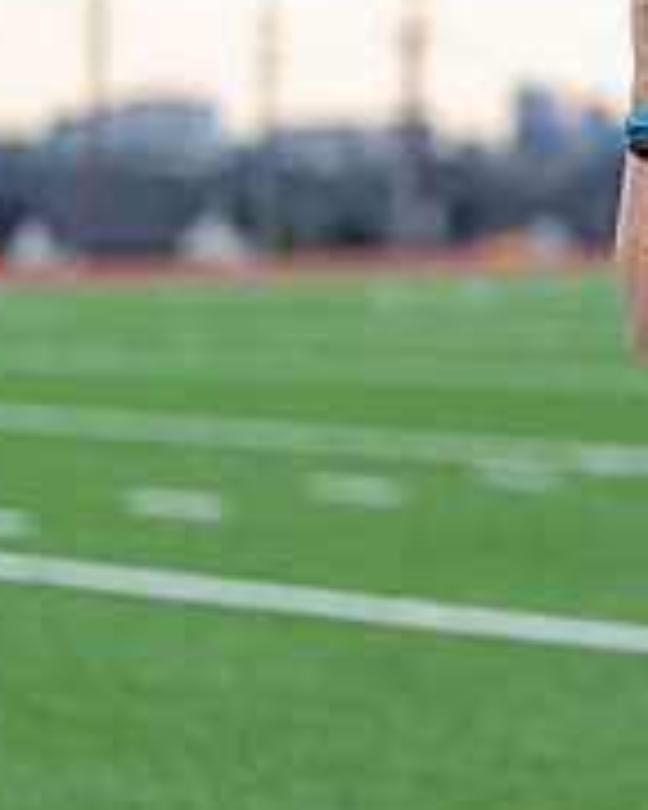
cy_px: 220
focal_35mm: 162
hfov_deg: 9.2
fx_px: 3884
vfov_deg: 11.9
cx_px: 1022
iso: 1000
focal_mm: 50
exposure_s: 1/1250
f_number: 1.2
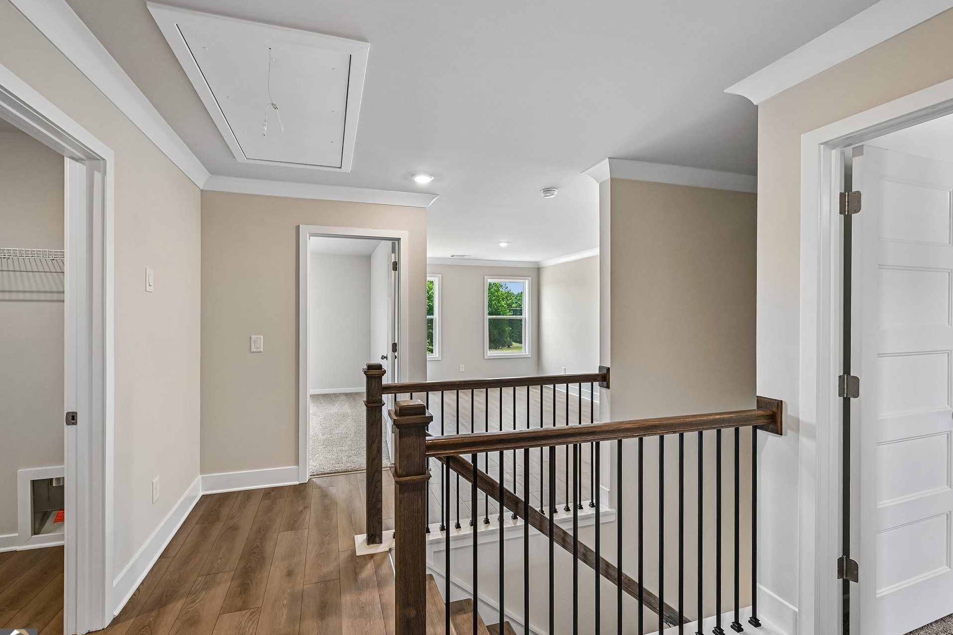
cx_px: 446
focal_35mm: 15
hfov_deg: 100.3
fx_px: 397
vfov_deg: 77.3
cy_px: 322
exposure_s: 1/15
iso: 180
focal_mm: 14
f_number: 8
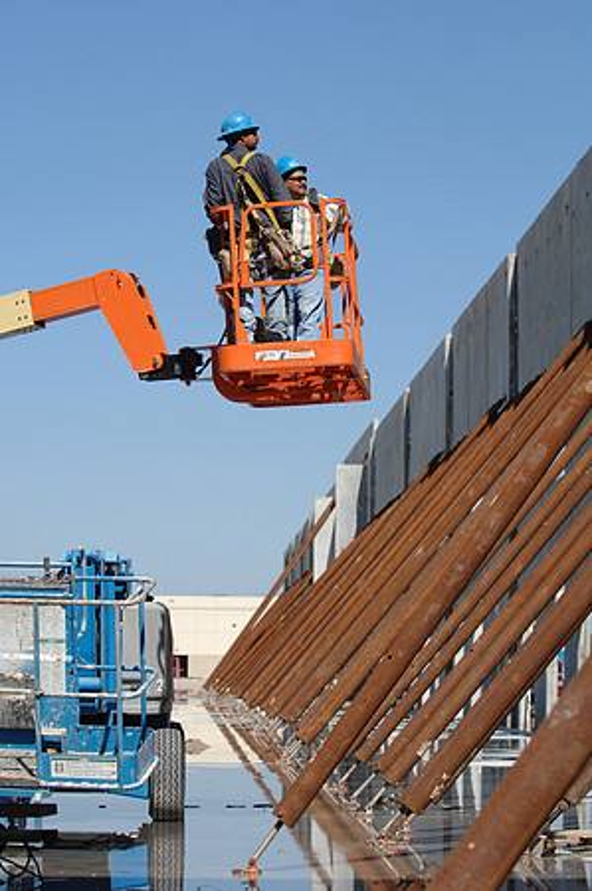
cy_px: 446
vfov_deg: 19.5
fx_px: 2596
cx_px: 296
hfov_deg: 13.0
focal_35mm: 105
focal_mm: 70
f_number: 5
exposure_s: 1/1500
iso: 200
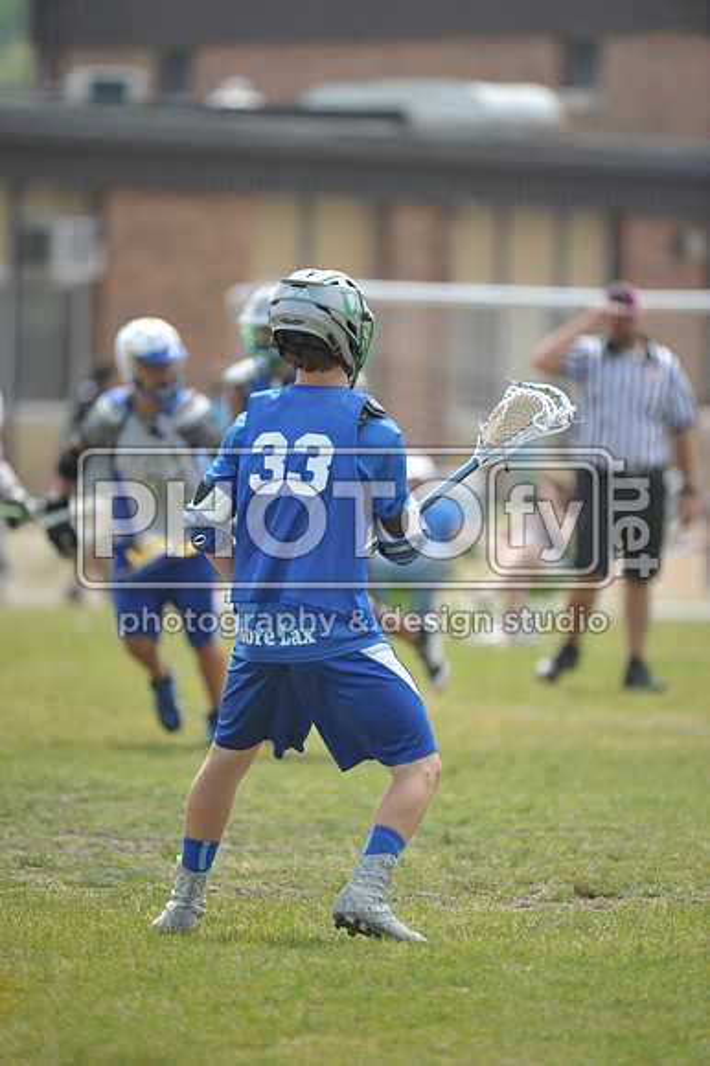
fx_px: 11847
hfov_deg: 3.4
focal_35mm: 400
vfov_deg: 5.2
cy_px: 533
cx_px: 355
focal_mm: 400
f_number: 4
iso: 640
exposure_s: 1/2000
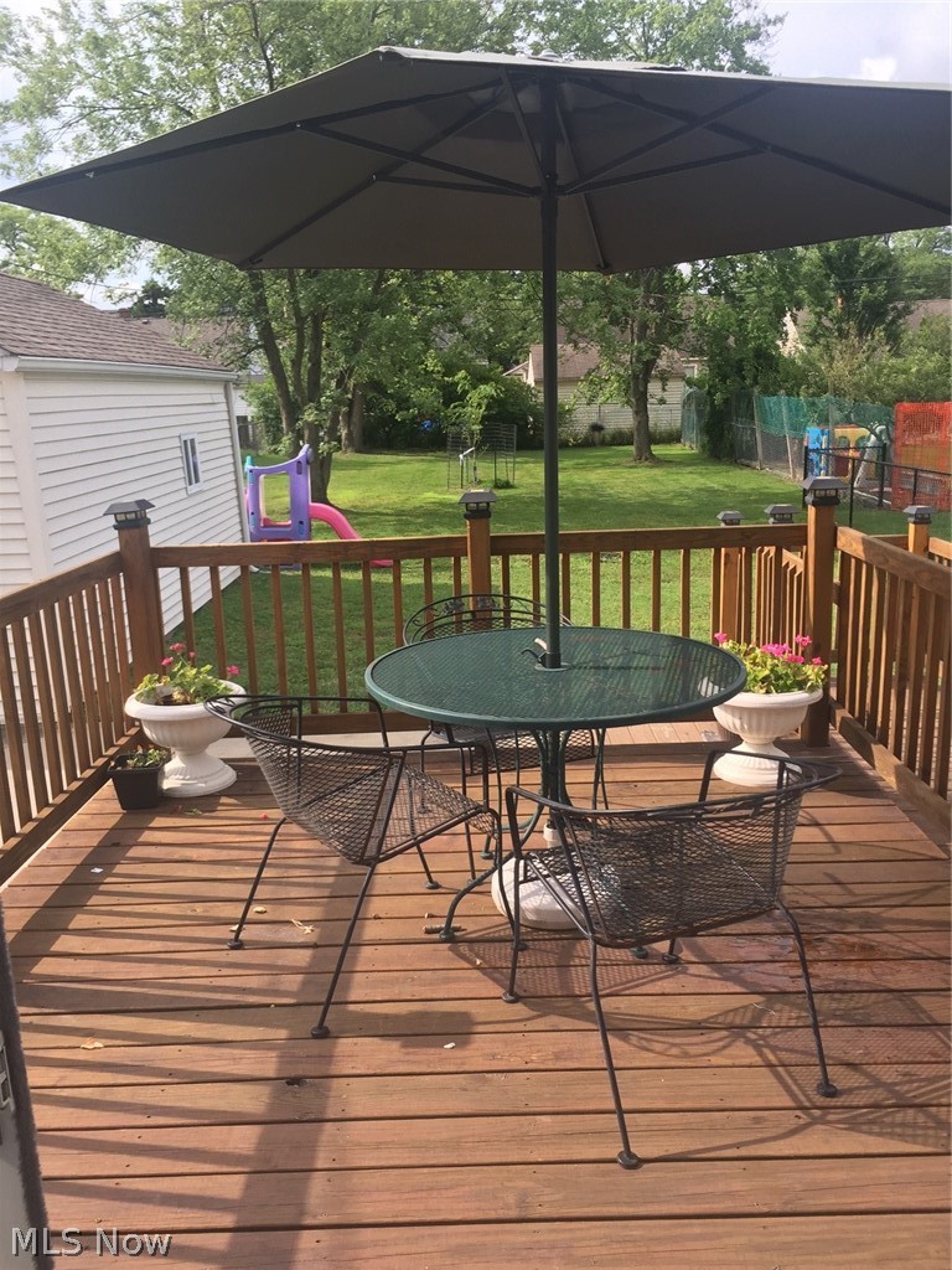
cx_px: 476
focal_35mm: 29
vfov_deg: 61.7
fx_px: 1063
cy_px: 635
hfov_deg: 48.2
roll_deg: +1.9
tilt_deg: -12.1
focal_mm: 4.15
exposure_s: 1/682
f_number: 2.2
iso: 32
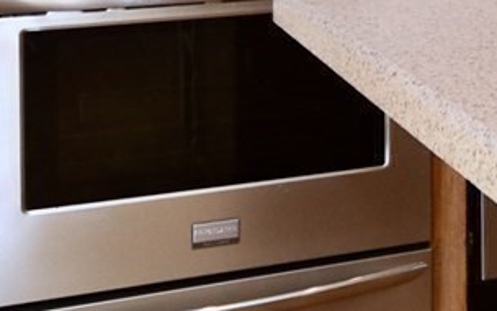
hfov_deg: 17.8
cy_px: -195
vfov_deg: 12.0
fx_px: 1395
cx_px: 778
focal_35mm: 103
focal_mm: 10
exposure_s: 1/60
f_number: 4
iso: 280
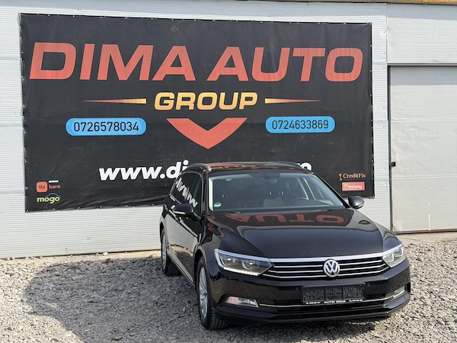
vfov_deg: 30.3
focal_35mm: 48
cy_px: 172
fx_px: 634
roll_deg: +1.3
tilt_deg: +0.3
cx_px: 228
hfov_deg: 39.7
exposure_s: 1/2667
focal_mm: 6.76
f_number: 1.78
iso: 80
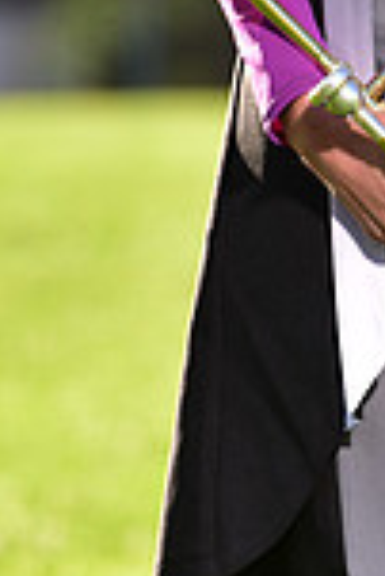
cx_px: 490
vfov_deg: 2.7
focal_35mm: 768
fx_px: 12291
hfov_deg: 1.8
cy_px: -465
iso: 80
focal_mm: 200
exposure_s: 1/200
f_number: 5
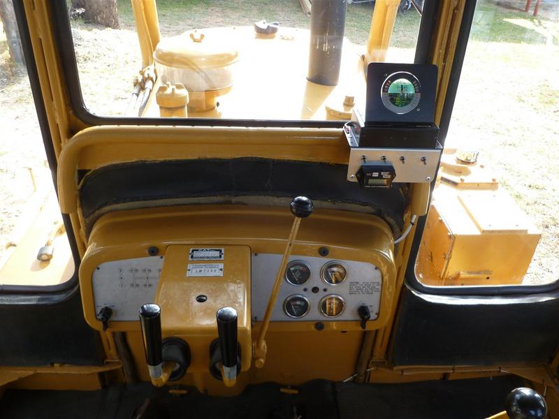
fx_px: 452
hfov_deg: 63.4
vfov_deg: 49.7
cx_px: 280
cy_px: 210
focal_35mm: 28
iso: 80
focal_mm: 5
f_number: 3.3
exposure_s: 1/30
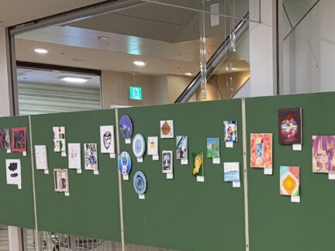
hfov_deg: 22.8
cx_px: 428
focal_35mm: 77
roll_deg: -0.7
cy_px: 273
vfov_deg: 18.4
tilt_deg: -8.1
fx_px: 745
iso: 125
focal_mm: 5.96
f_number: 1.6
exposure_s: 1/100
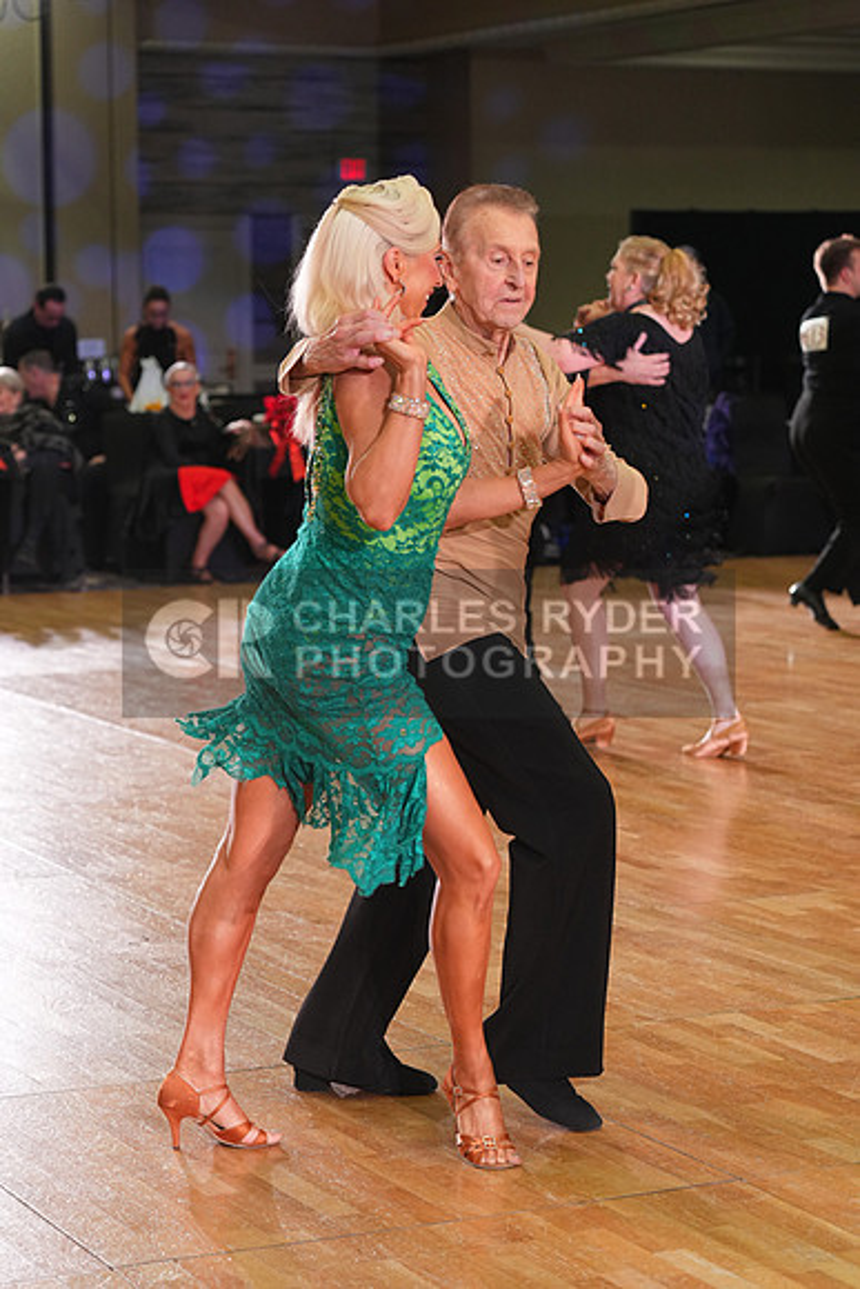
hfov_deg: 15.9
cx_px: 430
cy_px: 644
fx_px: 3080
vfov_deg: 23.6
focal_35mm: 86
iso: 1600
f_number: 4
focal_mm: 86
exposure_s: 1/200
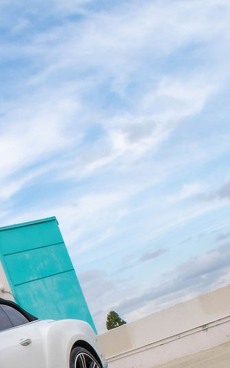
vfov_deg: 22.5
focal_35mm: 88
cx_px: -94
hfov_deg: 14.1
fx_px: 882
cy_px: 379
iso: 400
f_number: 7.1
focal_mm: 20
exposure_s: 1/2000
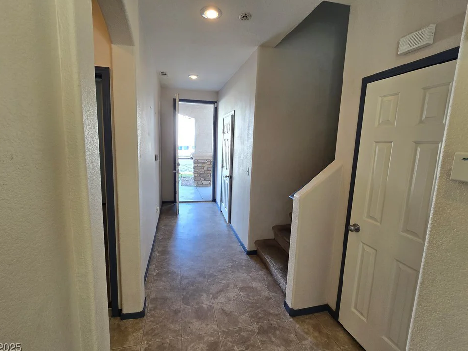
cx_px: 223
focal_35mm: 14
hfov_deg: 102.0
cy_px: 169
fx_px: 189
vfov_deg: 85.6
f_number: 2.2
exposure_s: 1/120
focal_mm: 2.2
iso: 80
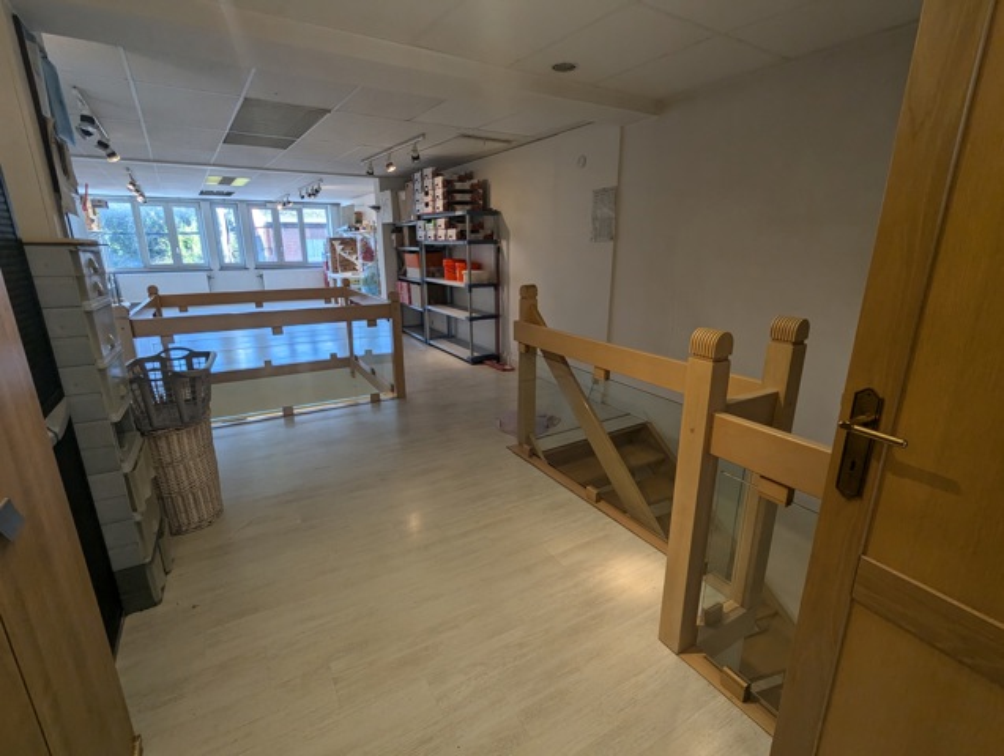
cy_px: 378
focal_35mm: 16
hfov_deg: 94.4
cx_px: 502
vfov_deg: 78.3
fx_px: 465
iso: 83
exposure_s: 1/100
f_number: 2.2
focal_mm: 2.35
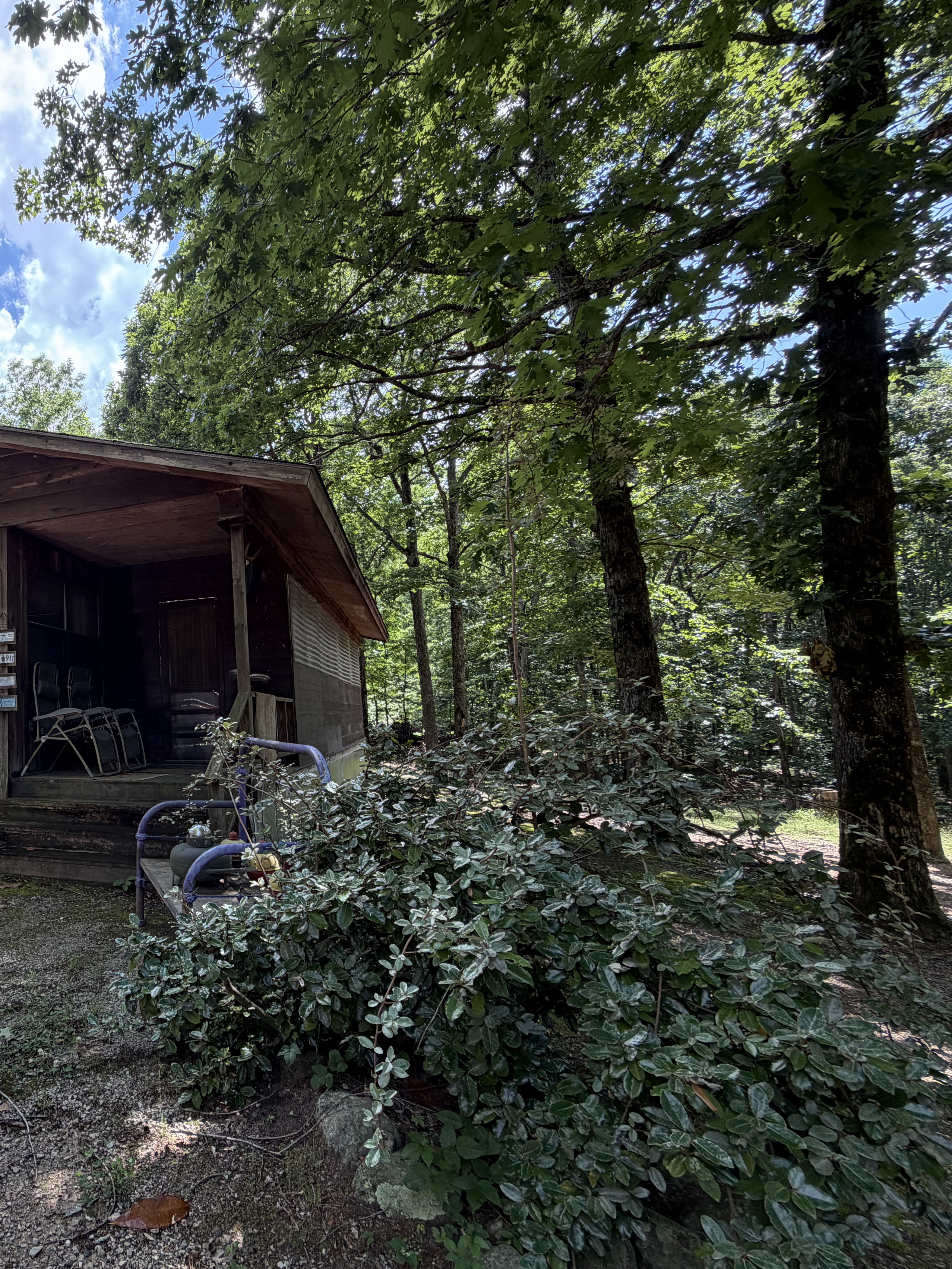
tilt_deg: +6.0
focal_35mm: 19
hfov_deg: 59.1
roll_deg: +1.7
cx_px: 104
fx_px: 697
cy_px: 638
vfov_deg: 84.7
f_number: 2.2
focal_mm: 2.22
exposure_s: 1/187
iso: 50
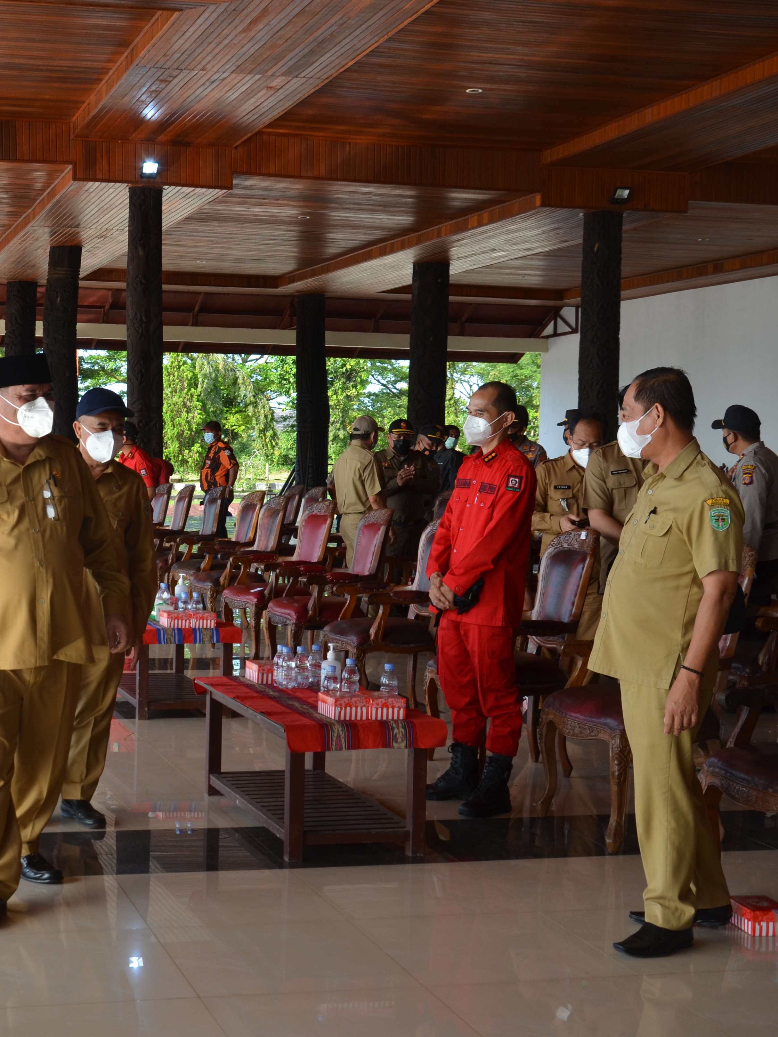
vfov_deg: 35.1
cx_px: 144
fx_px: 1640
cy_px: 517
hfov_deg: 26.2
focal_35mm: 55
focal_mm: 25
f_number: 6.3
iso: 200
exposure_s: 1/160
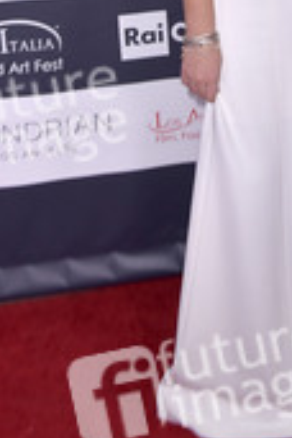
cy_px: 0
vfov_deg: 27.9
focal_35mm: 68
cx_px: 275
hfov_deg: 19.6
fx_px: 827
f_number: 6.3
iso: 500
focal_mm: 29
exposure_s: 1/320
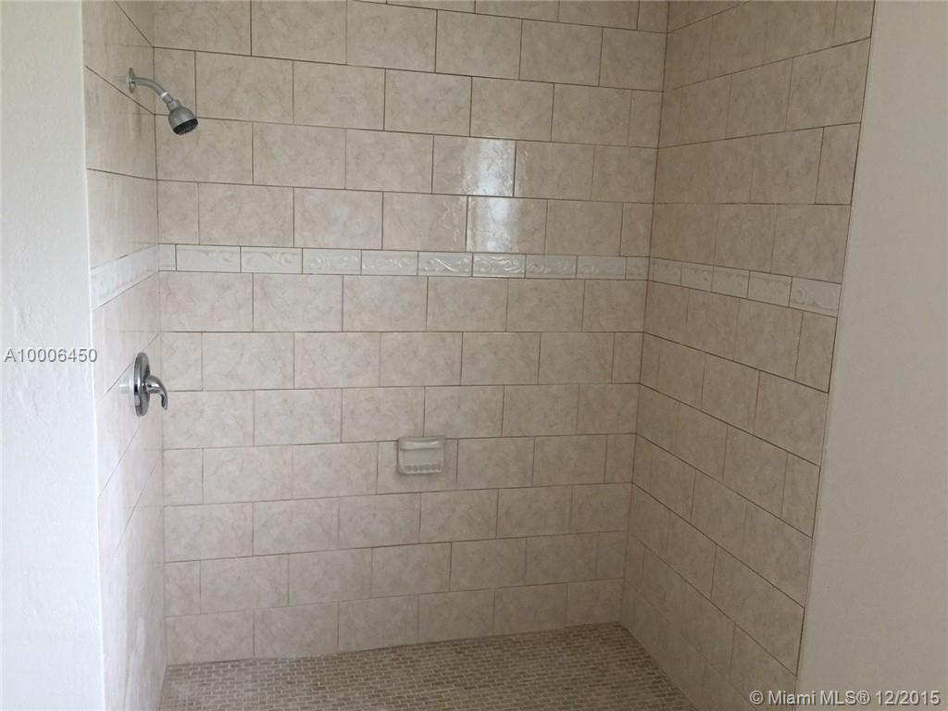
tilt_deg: -12.8
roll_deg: -3.6
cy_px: 356
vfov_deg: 48.2
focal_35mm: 29
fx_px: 794
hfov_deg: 61.7
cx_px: 474
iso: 64
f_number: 2.2
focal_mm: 4.15
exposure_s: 1/15
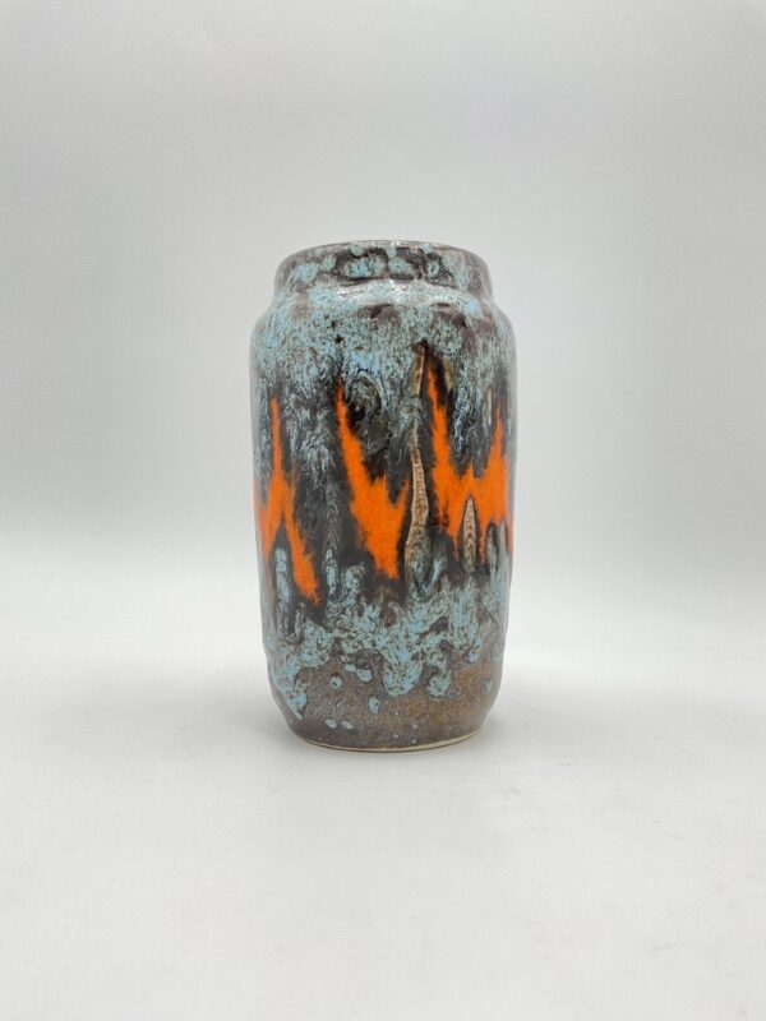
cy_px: 510
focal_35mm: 29
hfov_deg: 48.2
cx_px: 383
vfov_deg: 61.7
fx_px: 856
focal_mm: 3
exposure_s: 1/120
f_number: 1.8
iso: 20
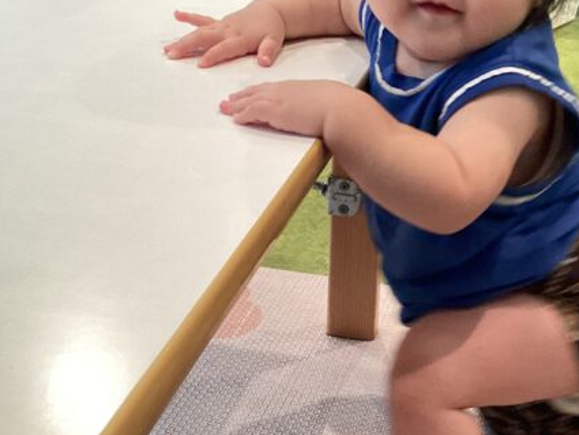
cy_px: 164
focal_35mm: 56
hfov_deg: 33.7
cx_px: 433
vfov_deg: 26.0
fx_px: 937
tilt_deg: -23.9
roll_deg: -3.7
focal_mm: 3.3
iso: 200
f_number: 2.4
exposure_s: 1/50
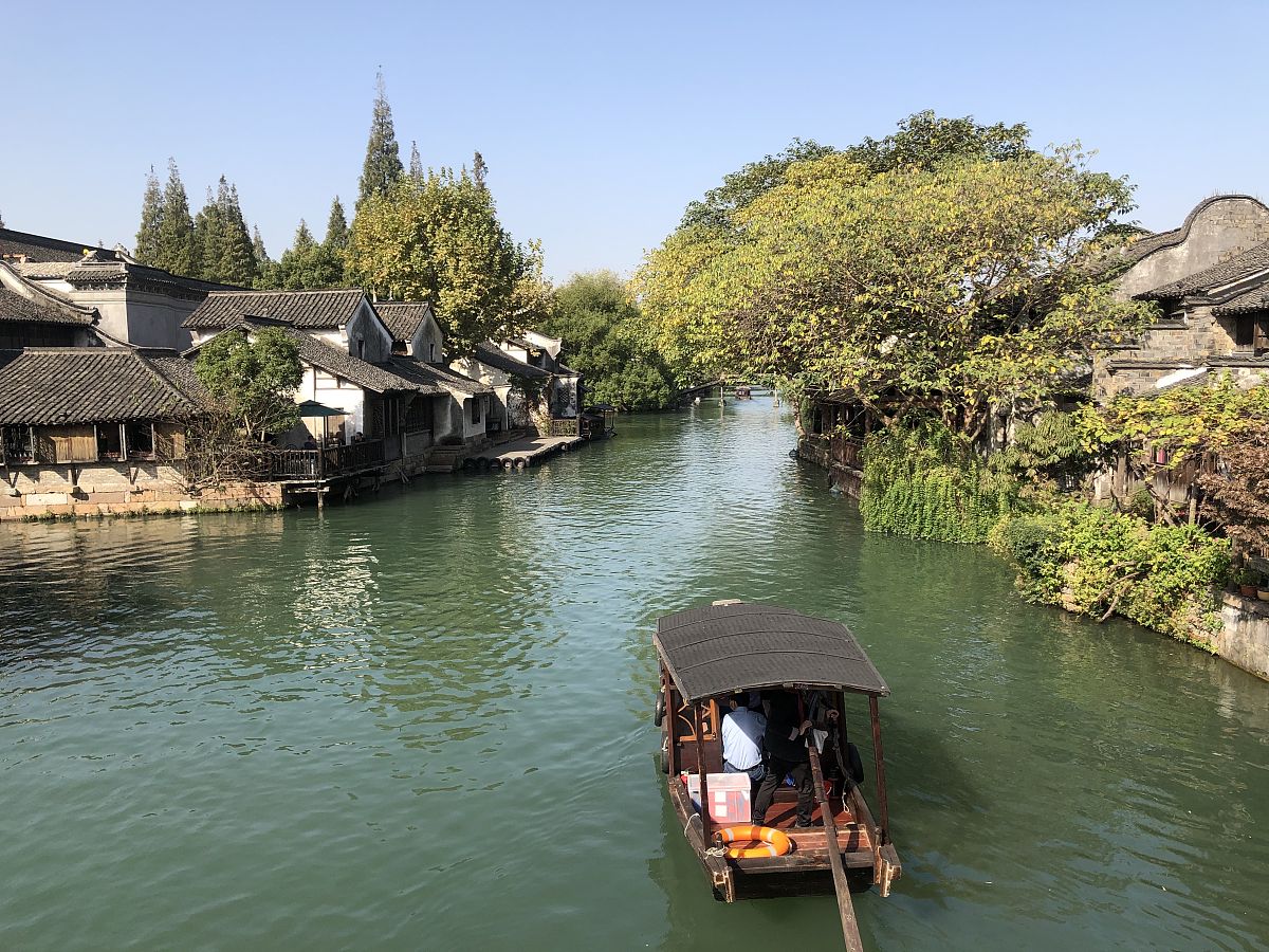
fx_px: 1026
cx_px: 634
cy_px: 476
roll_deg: +0.7
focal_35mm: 28
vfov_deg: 49.7
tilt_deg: -6.2
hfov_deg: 63.4
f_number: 1.8
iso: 20
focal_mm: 3.99
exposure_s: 1/1200
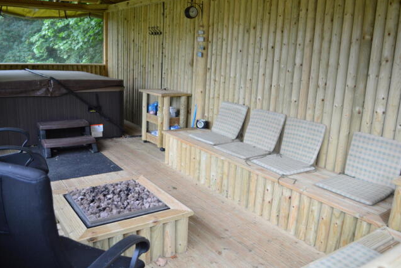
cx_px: 196
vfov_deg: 42.3
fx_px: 345
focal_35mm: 31
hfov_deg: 60.3
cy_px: 131
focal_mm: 20
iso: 450
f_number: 3.8
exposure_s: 1/60
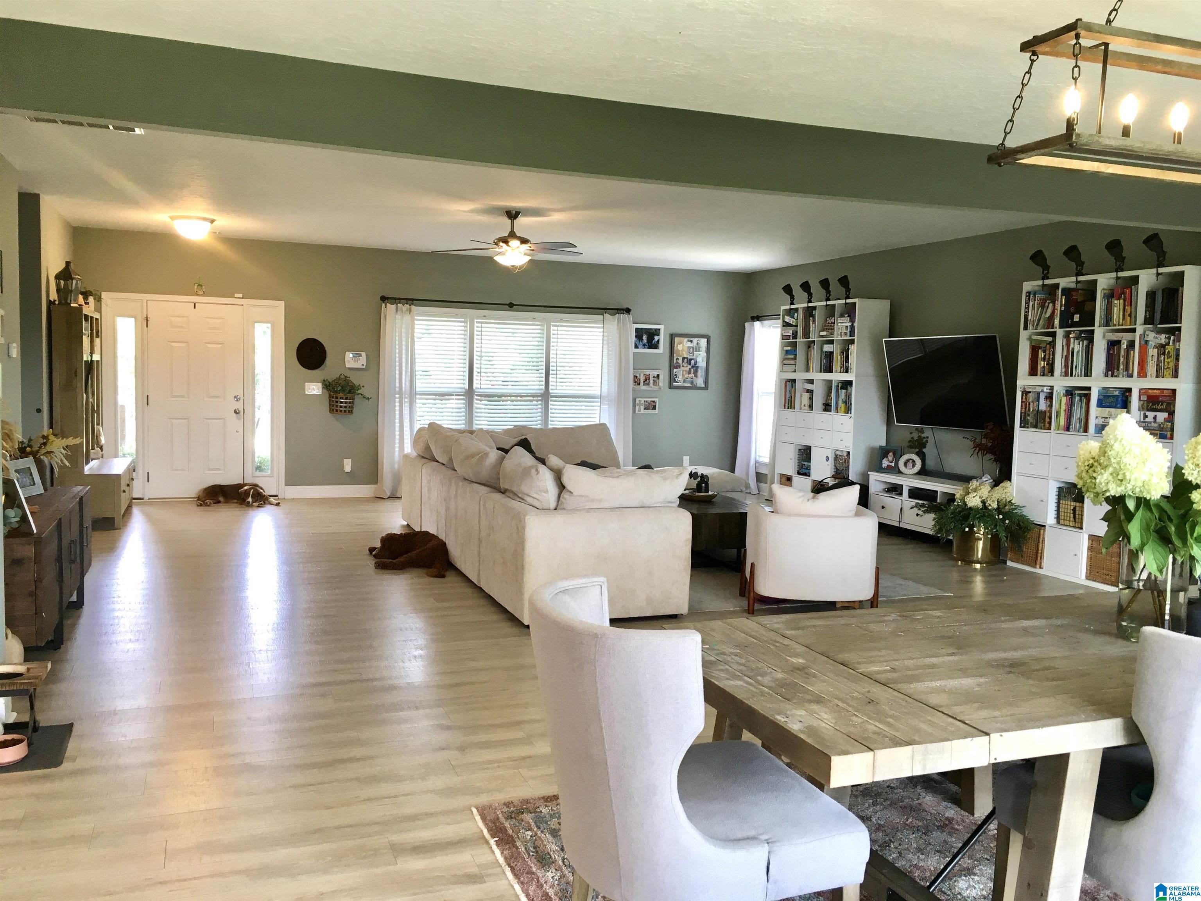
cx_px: 600
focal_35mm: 29
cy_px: 450
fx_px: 1006
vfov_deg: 48.2
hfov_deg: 61.7
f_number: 2.2
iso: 25
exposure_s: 1/40
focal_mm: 4.15
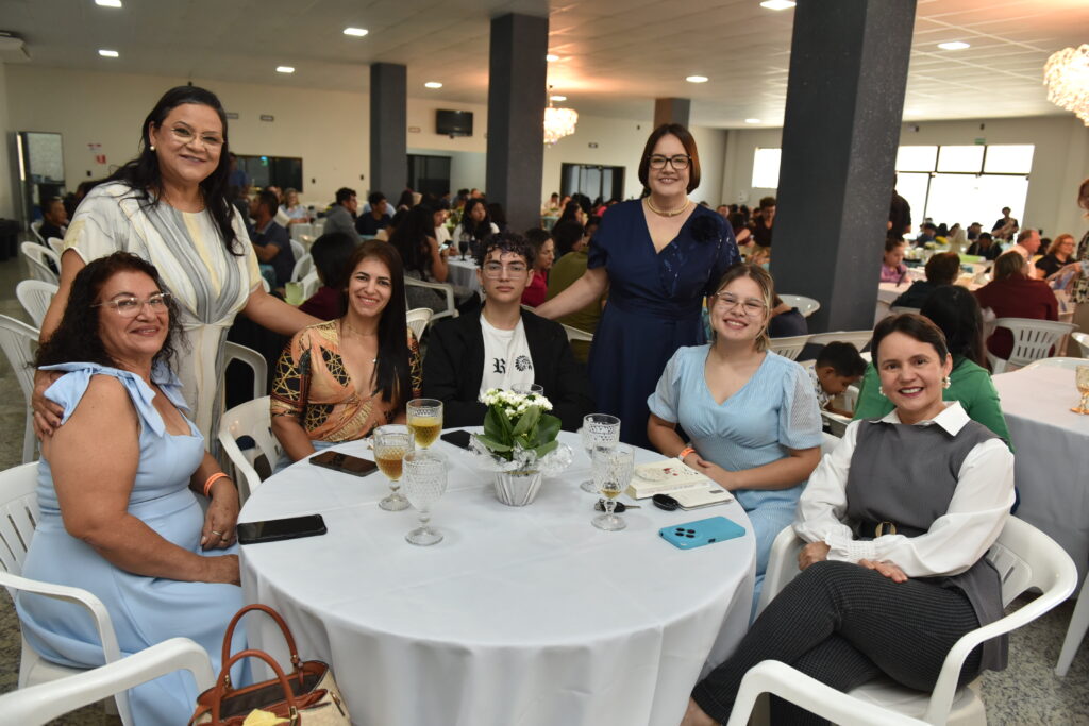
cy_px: 363
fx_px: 787
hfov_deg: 69.4
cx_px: 544
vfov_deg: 49.6
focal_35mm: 26
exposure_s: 1/160
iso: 1600
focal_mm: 26
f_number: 3.2
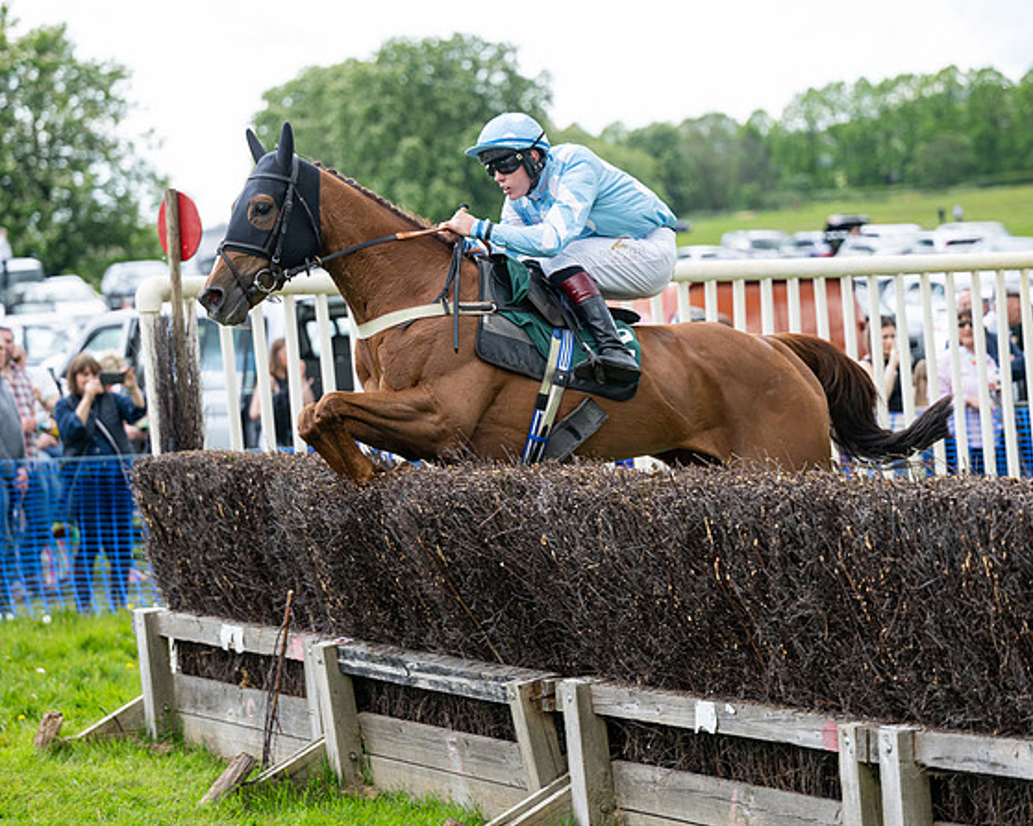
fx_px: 3820
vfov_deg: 12.3
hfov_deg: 15.4
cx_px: 531
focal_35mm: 125
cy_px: 424
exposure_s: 1/2000
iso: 400
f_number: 2.8
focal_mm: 101
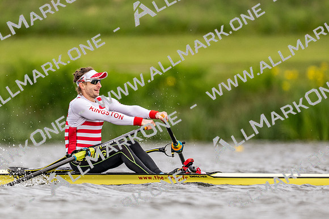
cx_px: 164
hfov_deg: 2.3
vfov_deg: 1.5
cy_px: 110
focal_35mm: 900
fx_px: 8231
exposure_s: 1/2500
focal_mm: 600
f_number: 4
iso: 720
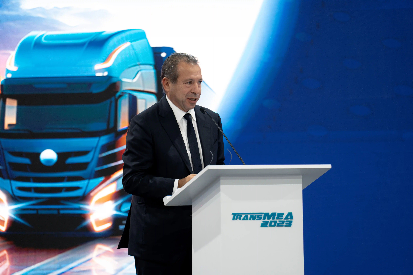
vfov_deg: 6.9
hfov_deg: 10.3
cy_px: 138
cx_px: 206
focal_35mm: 200
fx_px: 2294
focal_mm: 200
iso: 1000
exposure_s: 1/160
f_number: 2.8
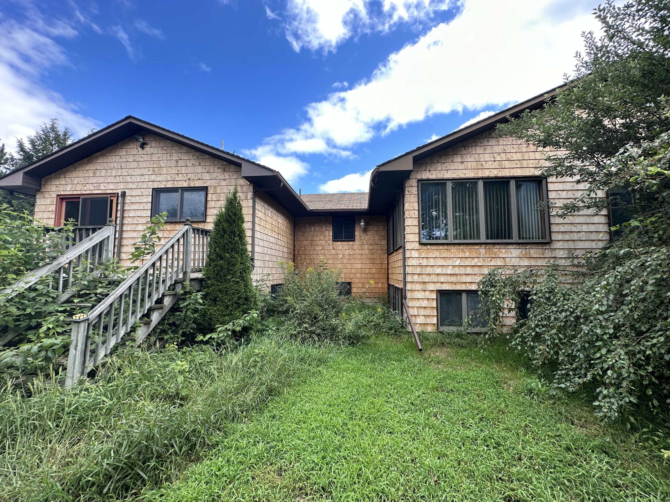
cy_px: 251
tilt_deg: +4.4
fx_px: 271
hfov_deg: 102.1
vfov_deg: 85.7
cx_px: 335
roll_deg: -0.9
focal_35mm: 14
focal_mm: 2.22
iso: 40
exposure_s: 1/332
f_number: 2.2
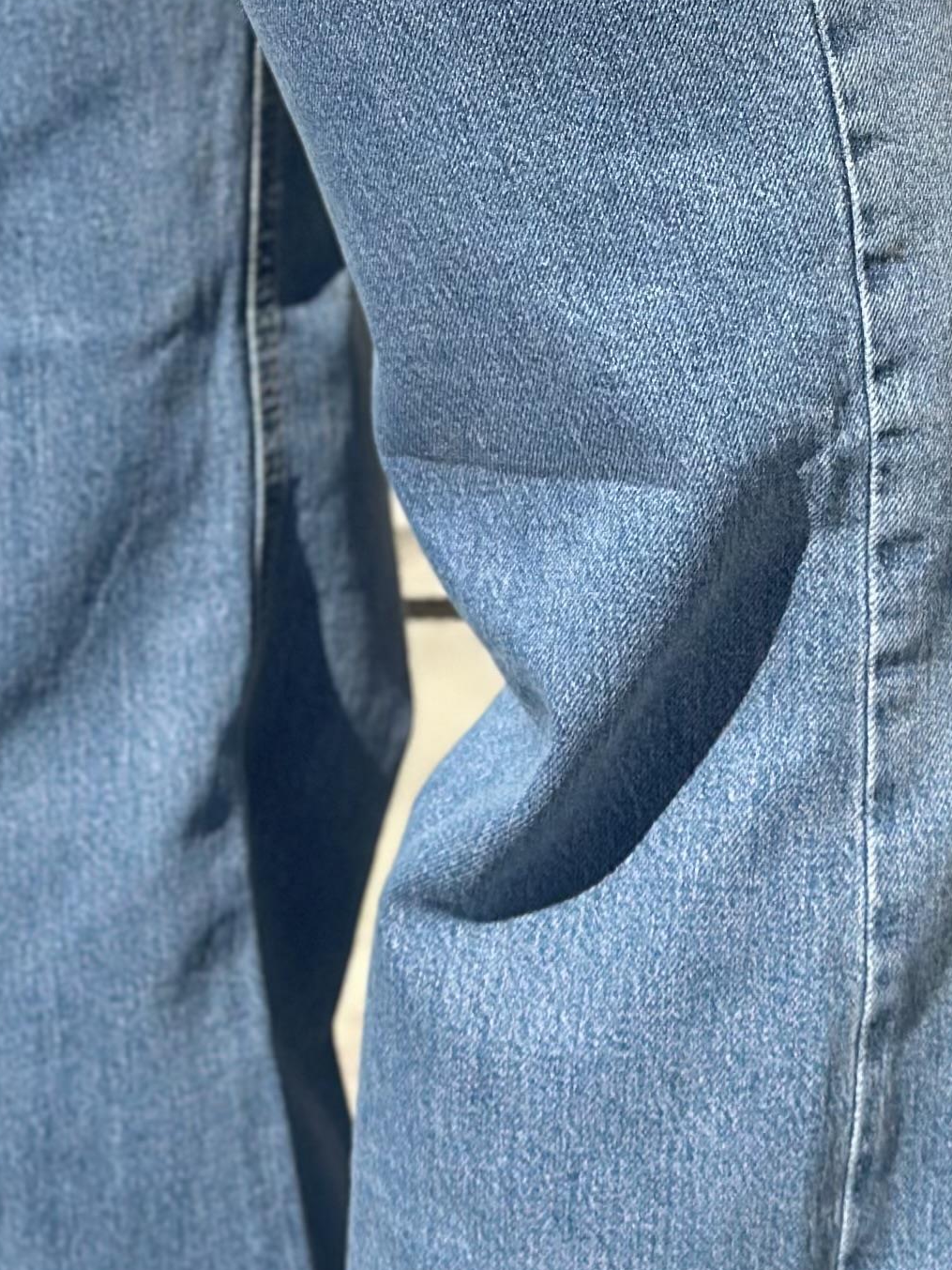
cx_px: 325
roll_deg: +1.4
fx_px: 5243
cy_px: -414
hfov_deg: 10.4
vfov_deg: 13.3
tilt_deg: -7.9
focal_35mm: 143
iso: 100
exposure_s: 1/8197
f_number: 1.78
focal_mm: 6.86
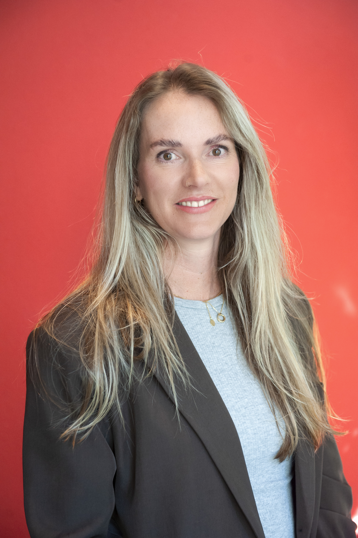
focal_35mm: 70
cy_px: 269
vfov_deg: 28.9
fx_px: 1045
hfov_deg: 19.4
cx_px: 179
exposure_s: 1/250
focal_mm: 70
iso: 1600
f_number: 4
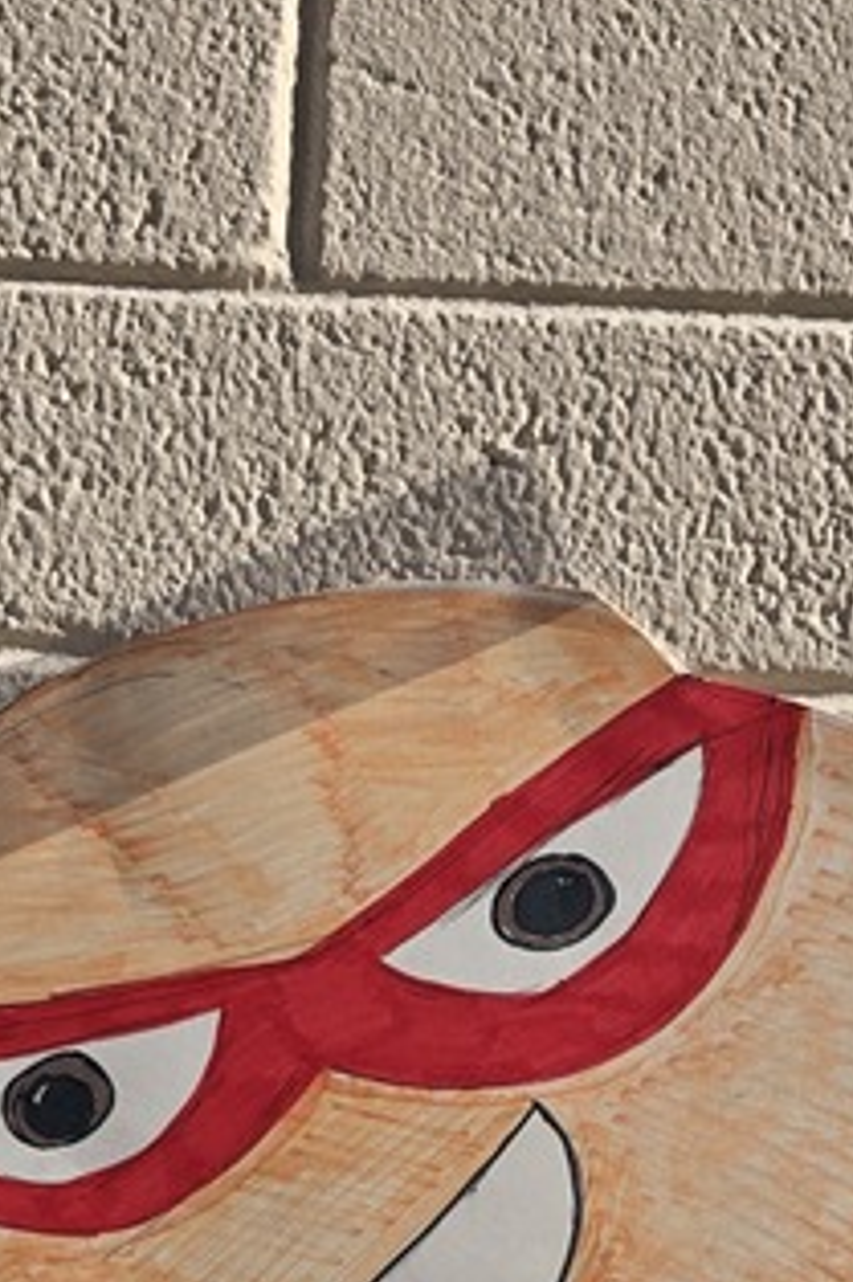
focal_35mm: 78
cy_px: 1719
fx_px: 2775
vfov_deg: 22.8
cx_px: 629
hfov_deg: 17.4
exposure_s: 1/1199
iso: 12
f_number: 1.7
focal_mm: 6.3
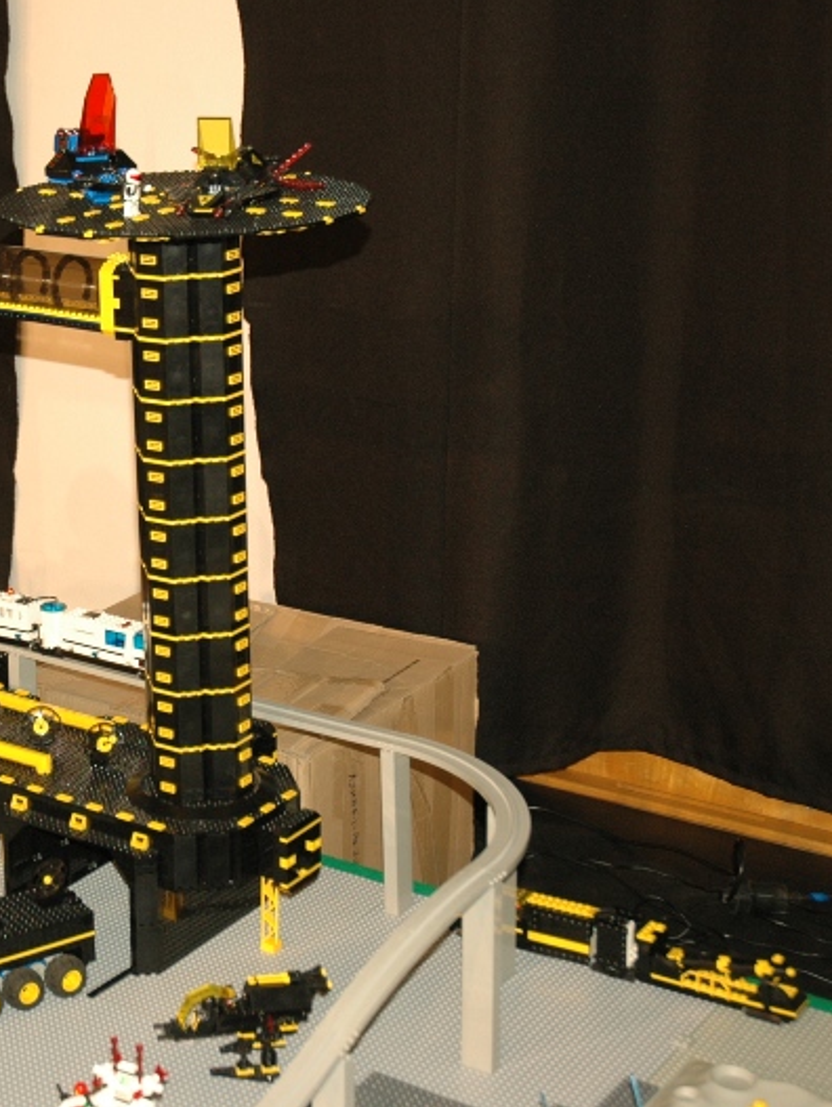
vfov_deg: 28.7
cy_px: 551
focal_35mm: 68
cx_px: 76
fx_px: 2168
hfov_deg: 21.2
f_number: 4
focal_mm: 31
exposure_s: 1/60
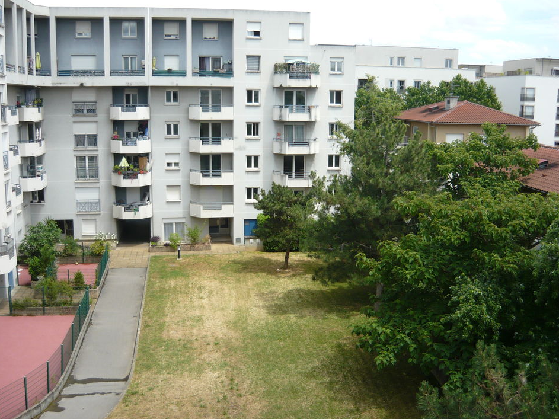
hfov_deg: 52.6
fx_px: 565
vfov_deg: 40.7
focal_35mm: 35
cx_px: 280
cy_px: 203
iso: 100
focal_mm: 5.5
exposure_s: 1/800
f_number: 2.8
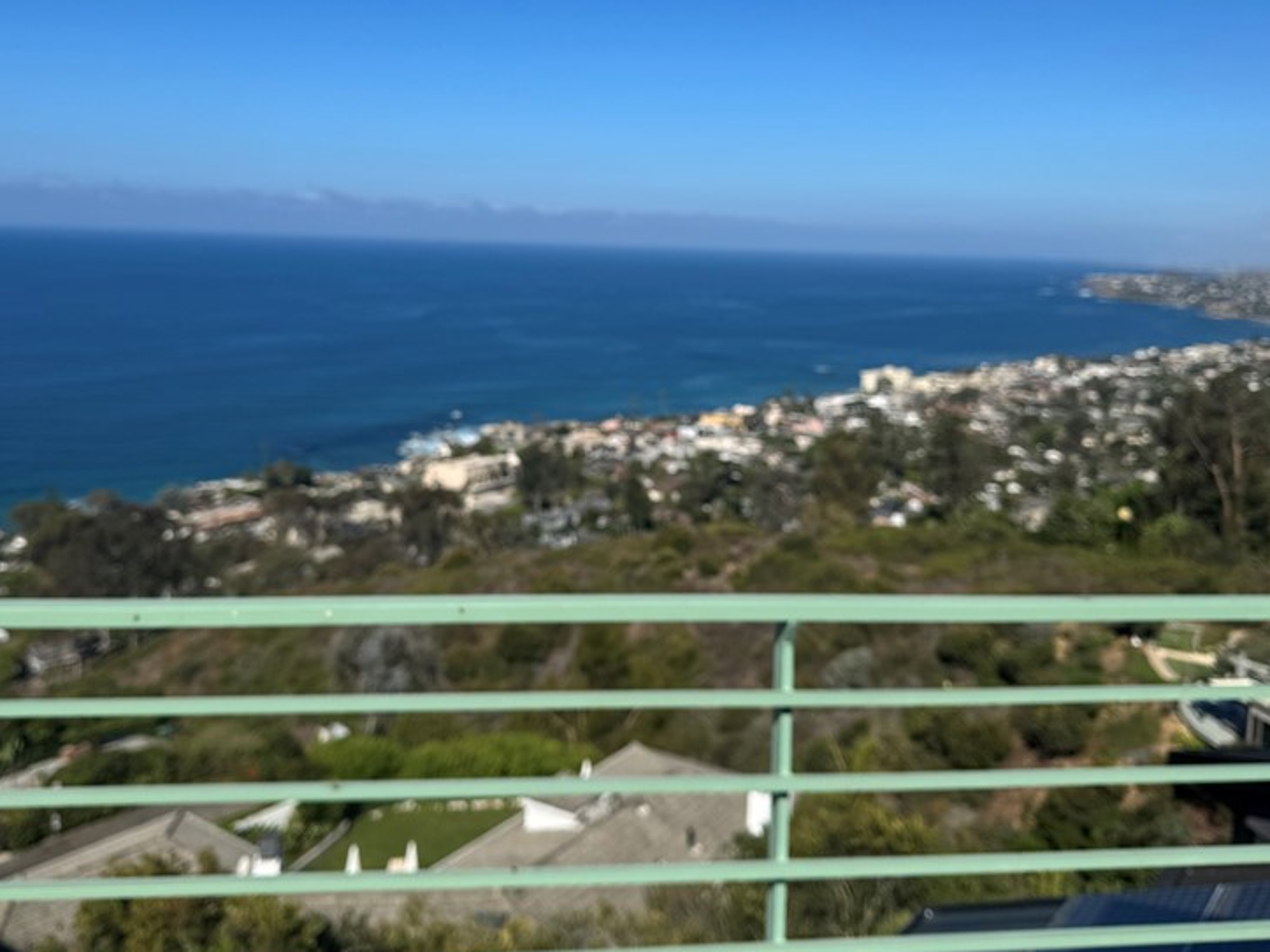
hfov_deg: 53.8
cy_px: 320
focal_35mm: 34
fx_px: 1247
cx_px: 559
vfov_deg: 41.3
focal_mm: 6.76
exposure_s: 1/7092
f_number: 1.78
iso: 80
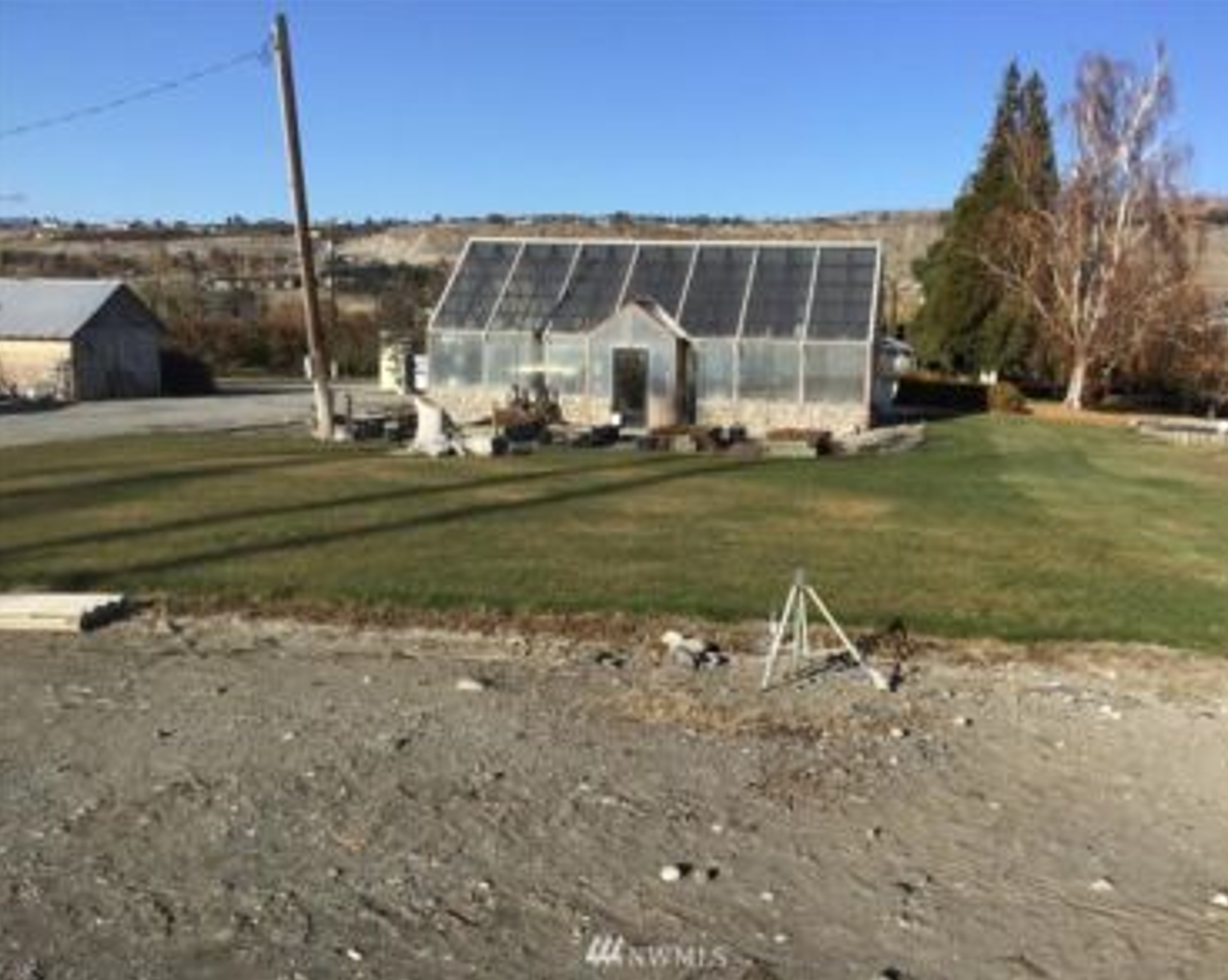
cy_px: 498
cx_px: 659
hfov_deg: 54.2
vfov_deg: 44.5
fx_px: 1198
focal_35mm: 33
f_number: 2.4
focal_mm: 3.3
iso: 25
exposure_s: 1/1381
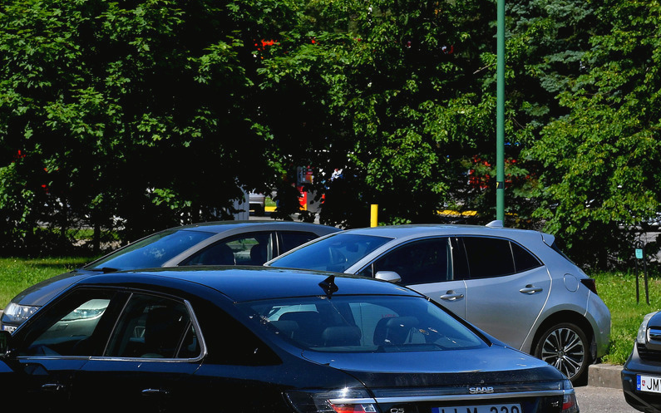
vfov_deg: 10.5
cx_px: 234
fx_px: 2252
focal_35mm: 125
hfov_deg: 16.7
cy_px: 256
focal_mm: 50
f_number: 6.3
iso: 200
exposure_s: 1/1250
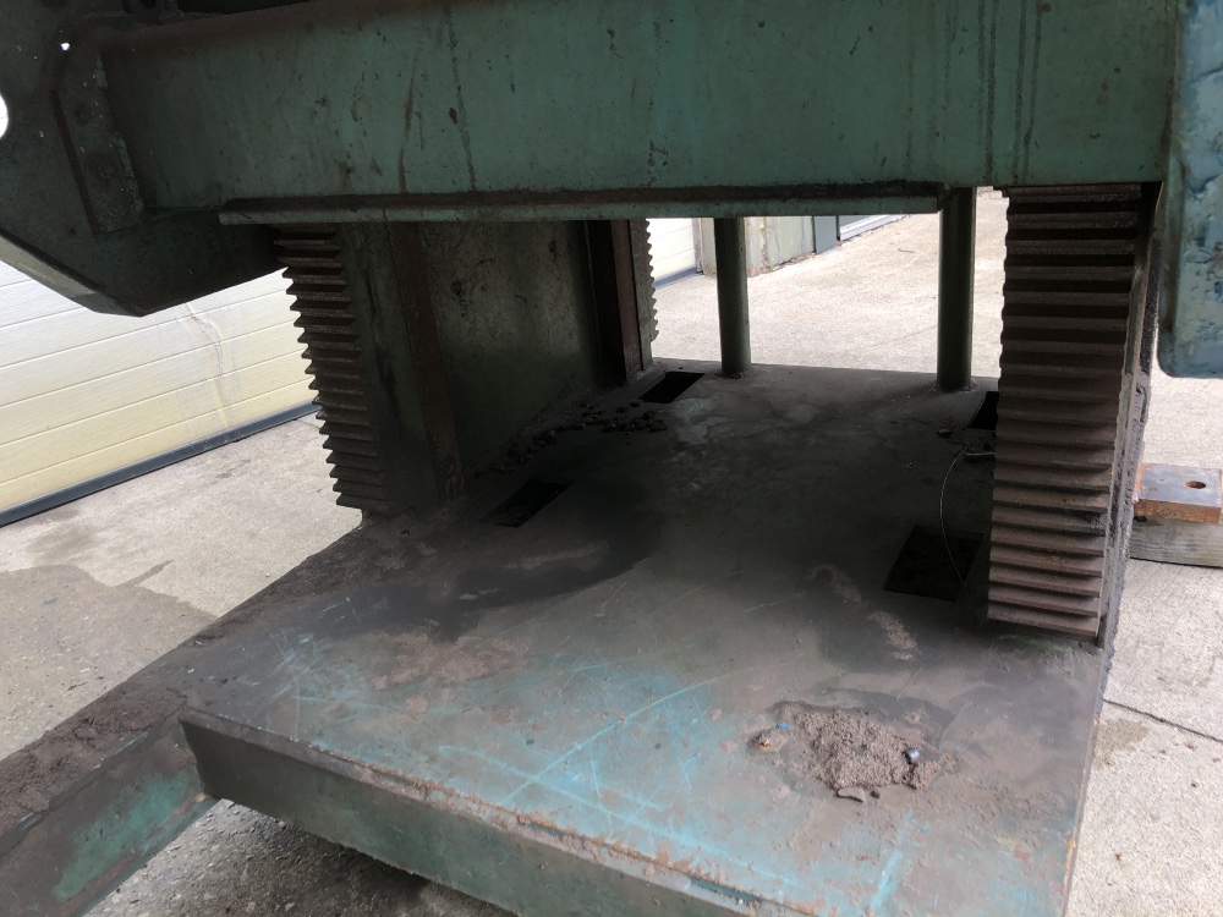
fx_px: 989
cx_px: 612
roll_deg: +6.2
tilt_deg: -23.0
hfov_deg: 63.4
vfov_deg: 49.7
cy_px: 458
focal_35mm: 28
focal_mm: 3.99
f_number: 1.8
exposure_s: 1/35
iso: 20
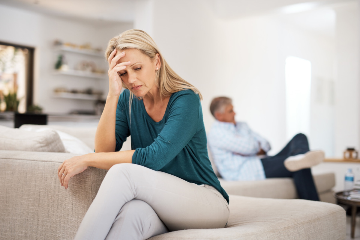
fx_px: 500
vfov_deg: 27.0
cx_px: 180
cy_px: 120
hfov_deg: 39.6
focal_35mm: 50
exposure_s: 1/200
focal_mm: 50
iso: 250
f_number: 1.8
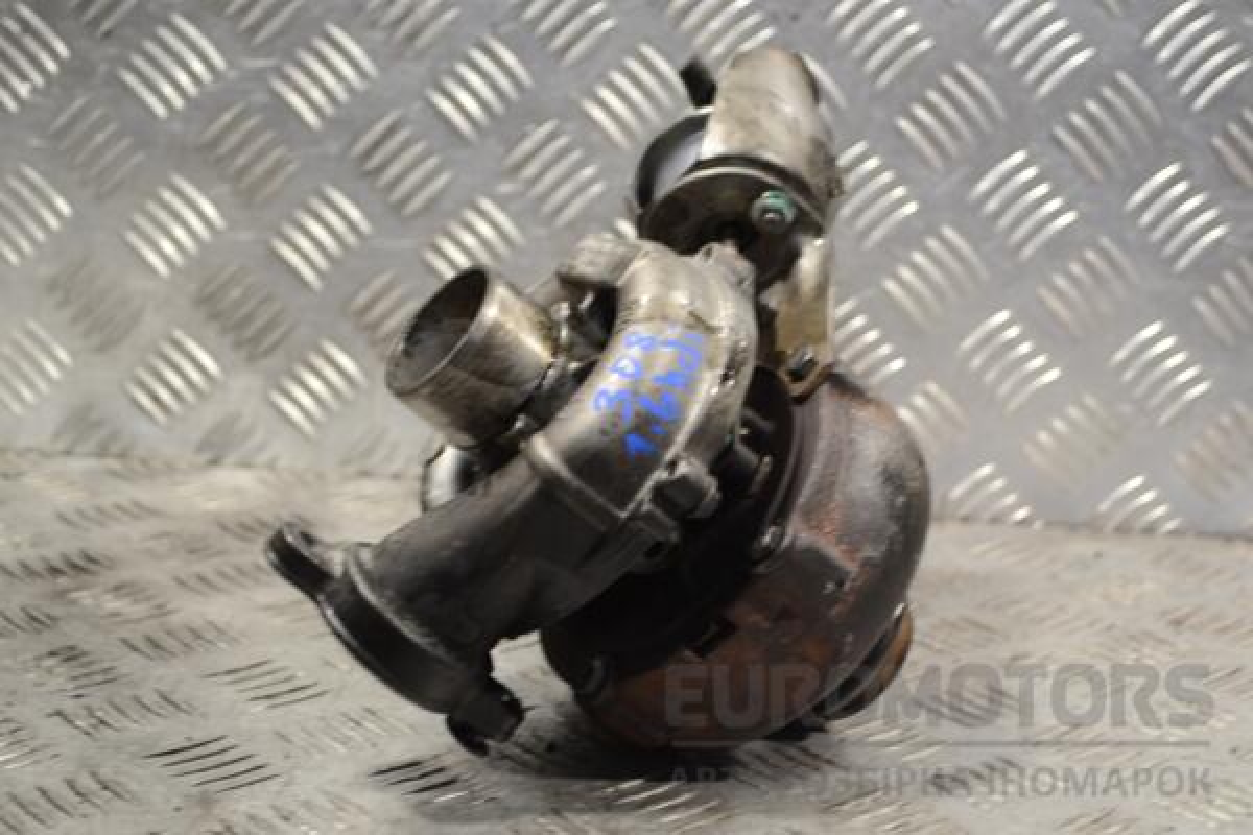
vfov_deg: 23.8
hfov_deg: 35.1
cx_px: 626
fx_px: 1984
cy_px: 418
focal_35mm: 57
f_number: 5
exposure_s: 1/30
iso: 250
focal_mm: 38
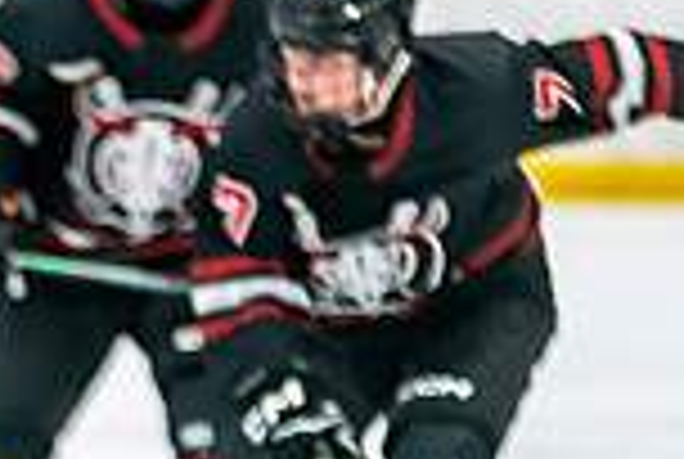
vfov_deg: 1.5
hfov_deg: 2.2
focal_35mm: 930
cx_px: -153
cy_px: 589
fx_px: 17704
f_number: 2.8
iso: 640
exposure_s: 1/640
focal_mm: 190
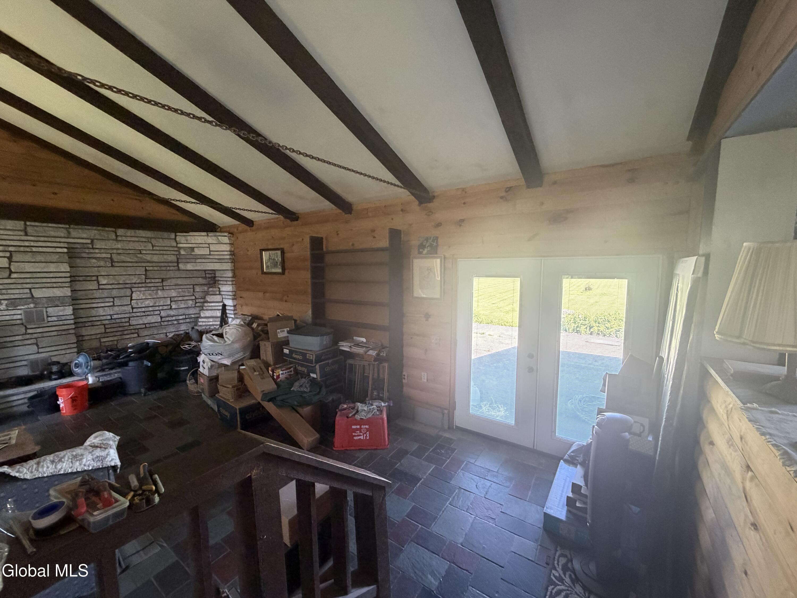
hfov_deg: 102.1
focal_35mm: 14
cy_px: 299
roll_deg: +0.2
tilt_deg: -6.0
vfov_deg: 85.7
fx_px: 322
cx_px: 398
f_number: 2.2
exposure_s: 1/60
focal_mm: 2.22
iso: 400
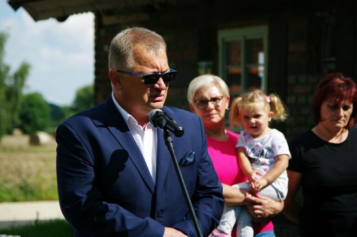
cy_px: 118
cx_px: 178
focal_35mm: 142
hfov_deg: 14.4
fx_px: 1411
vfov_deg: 9.6
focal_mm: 95
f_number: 4.5
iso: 400
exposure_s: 1/2000
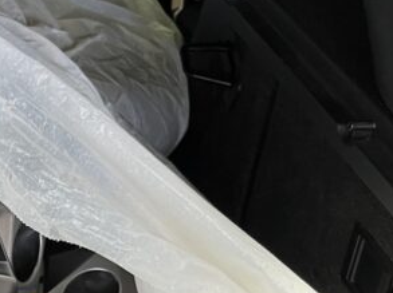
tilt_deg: -35.7
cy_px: 284
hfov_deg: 18.7
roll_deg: +3.5
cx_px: -221
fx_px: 1032
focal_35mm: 91
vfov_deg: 15.9
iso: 125
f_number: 1.6
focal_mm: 5.1
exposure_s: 1/50
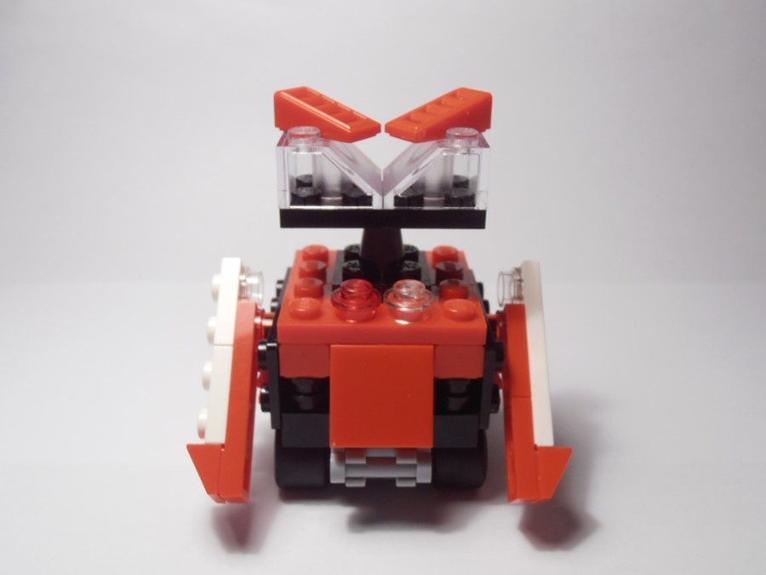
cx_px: 383
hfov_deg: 50.1
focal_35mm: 37
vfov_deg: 38.7
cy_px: 288
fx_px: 819
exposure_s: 1/40
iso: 80
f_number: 3.9
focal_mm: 6.61
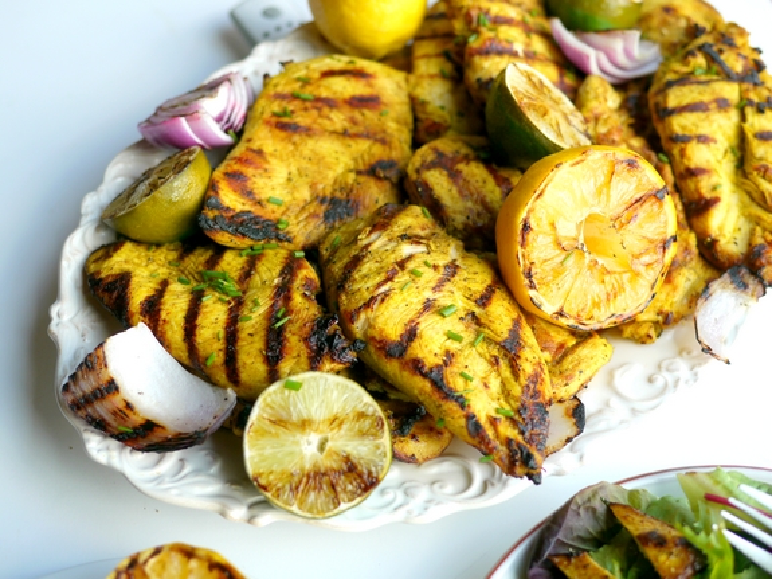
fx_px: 1115
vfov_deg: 29.1
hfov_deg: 38.2
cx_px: 386
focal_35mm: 50
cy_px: 290
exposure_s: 1/320
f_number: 2.2
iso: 100
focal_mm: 25
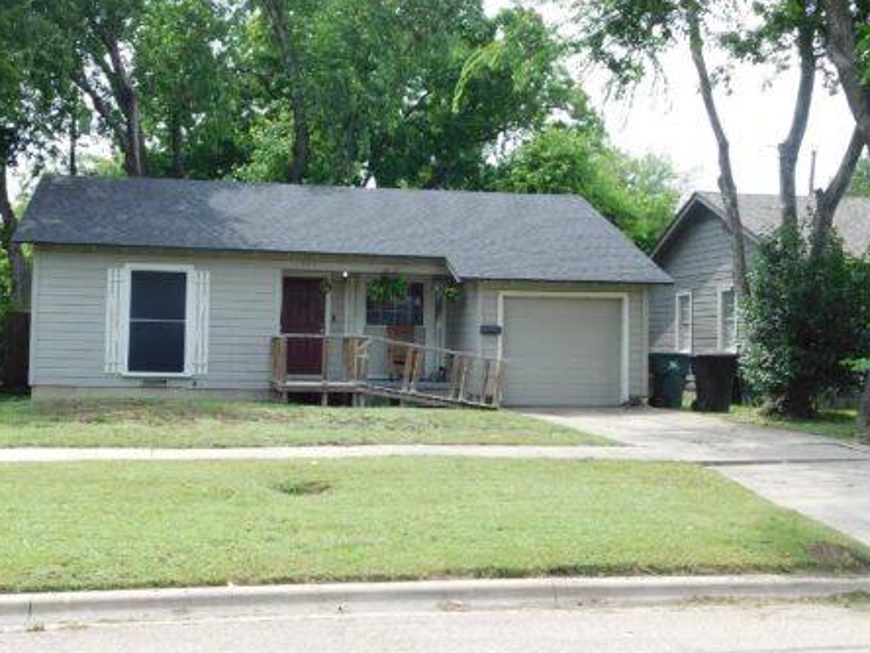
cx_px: 403
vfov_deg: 30.3
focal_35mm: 48
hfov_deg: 39.6
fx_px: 1206
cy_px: 316
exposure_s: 1/400
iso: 125
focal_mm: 7.1
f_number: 3.6
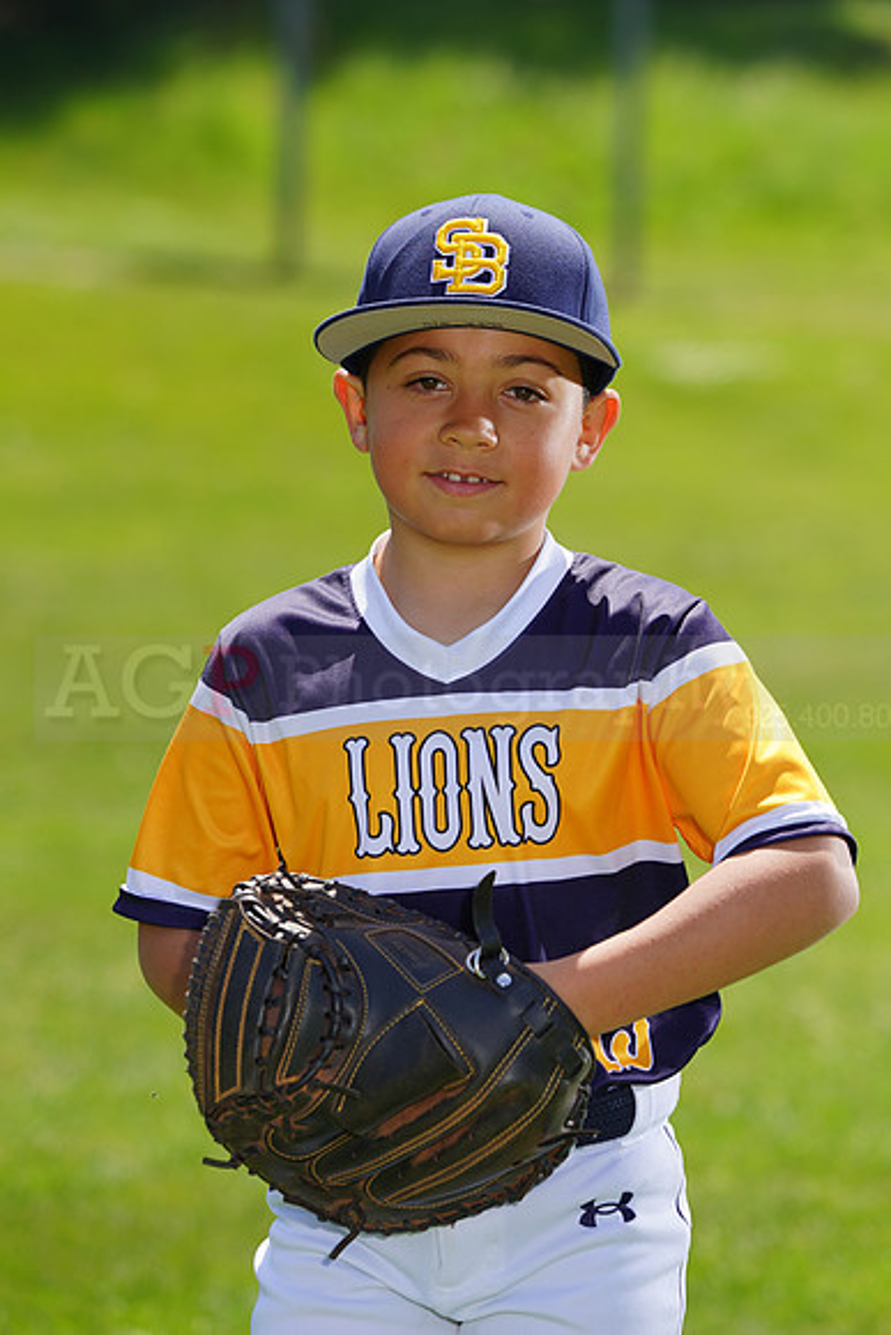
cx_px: 446
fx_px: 9164
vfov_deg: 8.3
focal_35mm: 247
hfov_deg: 5.6
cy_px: 668
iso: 100
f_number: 8
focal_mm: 247
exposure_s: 1/250
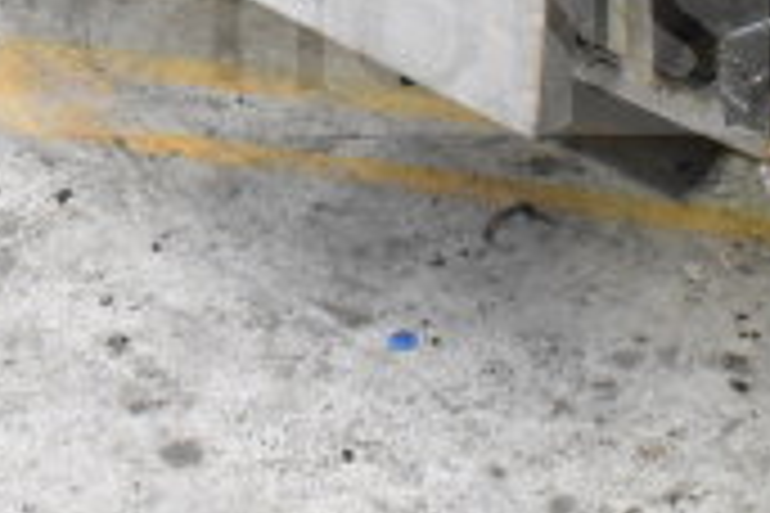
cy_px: -223
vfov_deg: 12.3
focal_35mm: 107
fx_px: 2288
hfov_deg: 19.0
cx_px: 261
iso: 6400
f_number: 6.3
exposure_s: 1/160
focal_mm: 20
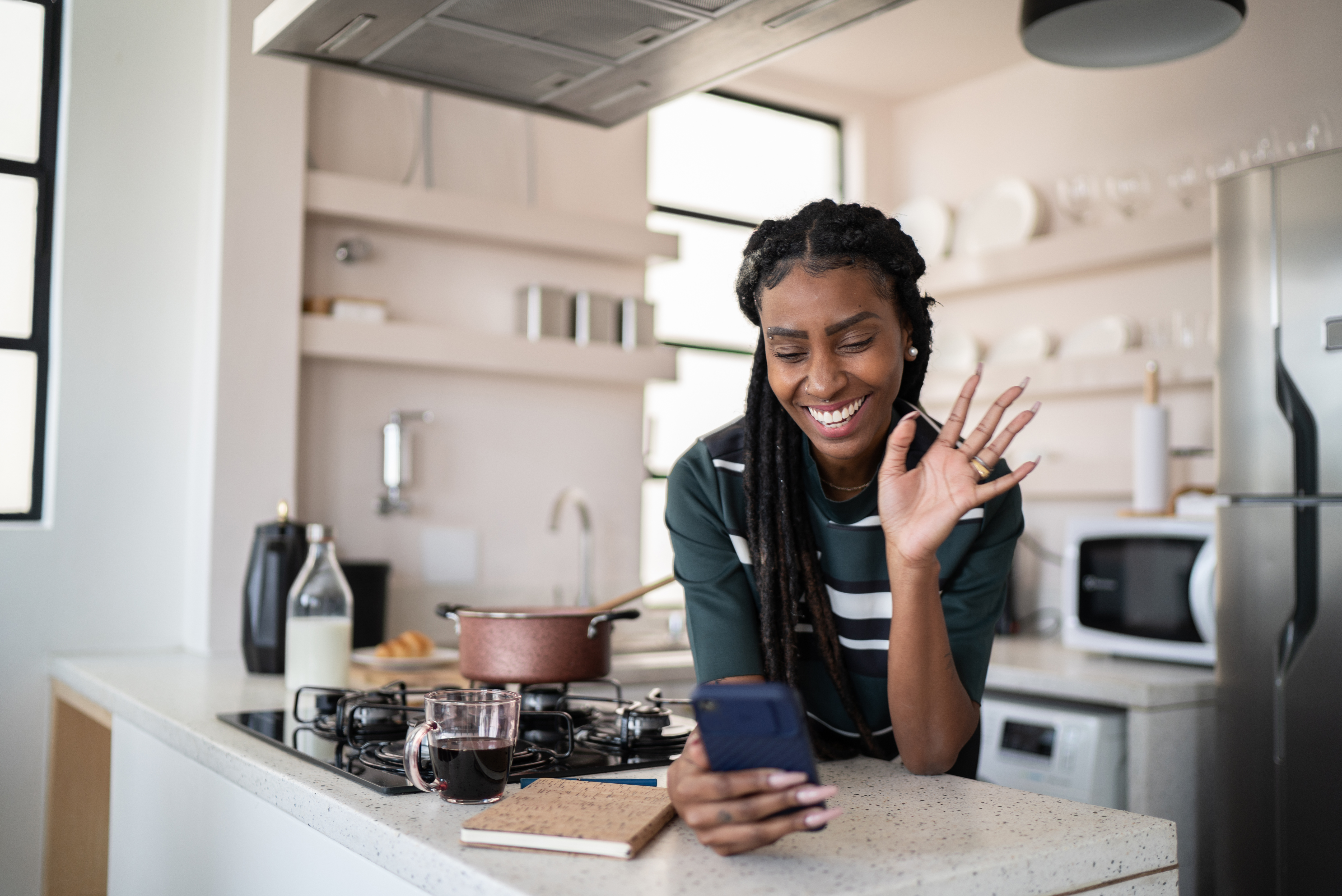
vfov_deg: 37.9
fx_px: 1305
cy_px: 448
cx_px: 671
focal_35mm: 35
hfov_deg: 54.4
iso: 100
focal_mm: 35
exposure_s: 1/250
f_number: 1.4
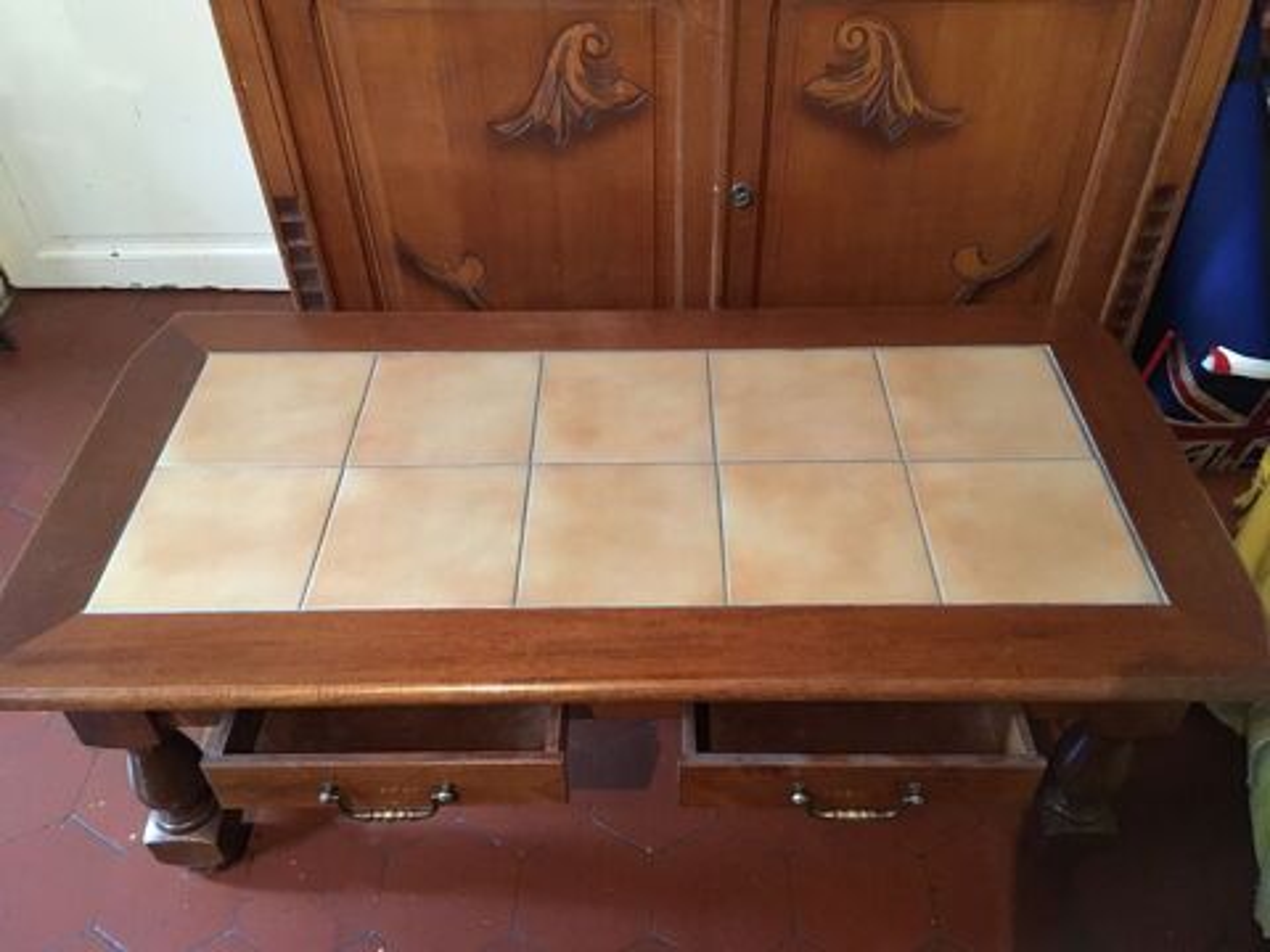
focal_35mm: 29
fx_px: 1064
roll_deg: +1.8
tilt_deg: -42.5
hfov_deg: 61.7
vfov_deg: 48.2
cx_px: 635
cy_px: 476
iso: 320
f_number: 2.2
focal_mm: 4.15
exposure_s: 1/17
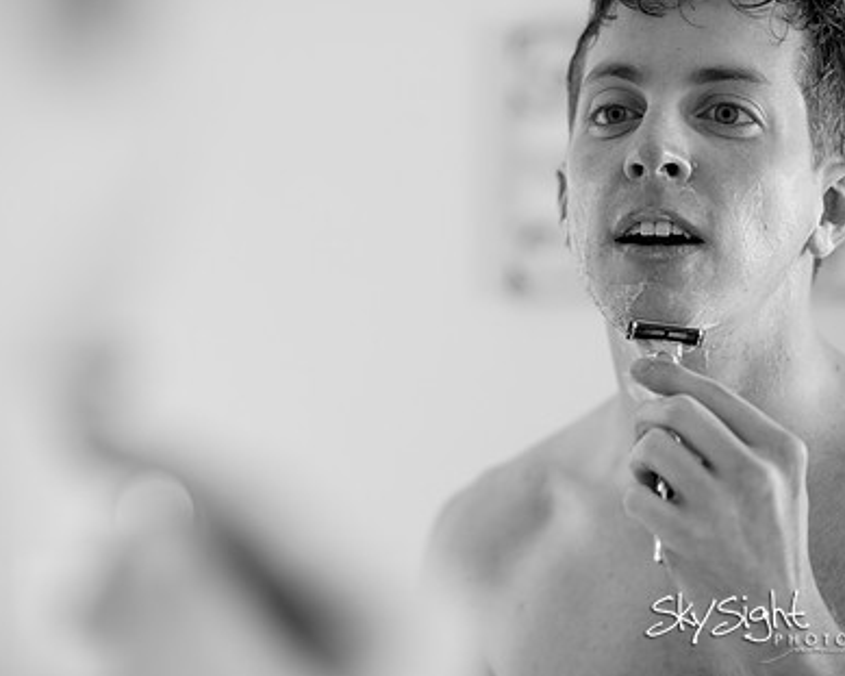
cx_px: 319
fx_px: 1750
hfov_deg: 27.1
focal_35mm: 70
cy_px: 295
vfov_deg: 21.8
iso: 250
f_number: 2
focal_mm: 50
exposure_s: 1/160
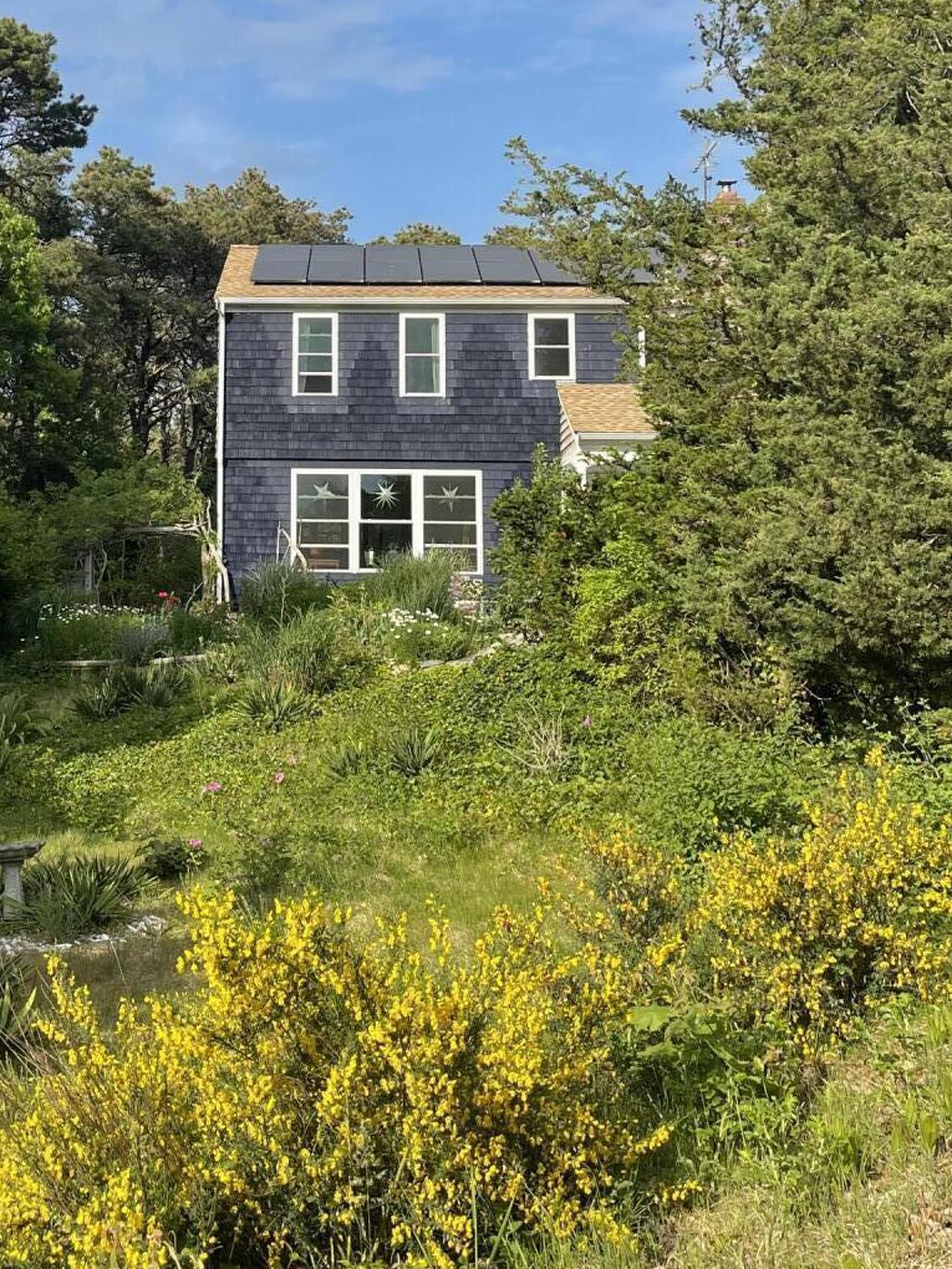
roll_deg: -0.3
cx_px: 212
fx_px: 1797
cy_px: 312
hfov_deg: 29.1
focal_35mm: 49
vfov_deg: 37.9
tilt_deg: +9.3
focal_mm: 5.1
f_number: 1.6
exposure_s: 1/2597
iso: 32
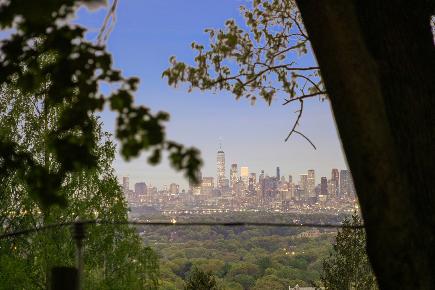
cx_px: 218
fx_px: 2779
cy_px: 145
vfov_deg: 6.0
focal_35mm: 230
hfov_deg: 9.0
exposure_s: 1/1.25
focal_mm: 230
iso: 400
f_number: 8
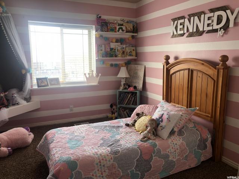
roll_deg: -0.9
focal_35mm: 28
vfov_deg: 49.7
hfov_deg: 63.4
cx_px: 120
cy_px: 90
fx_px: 193
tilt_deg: -9.2
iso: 125
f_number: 1.8
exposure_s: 1/120
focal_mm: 4
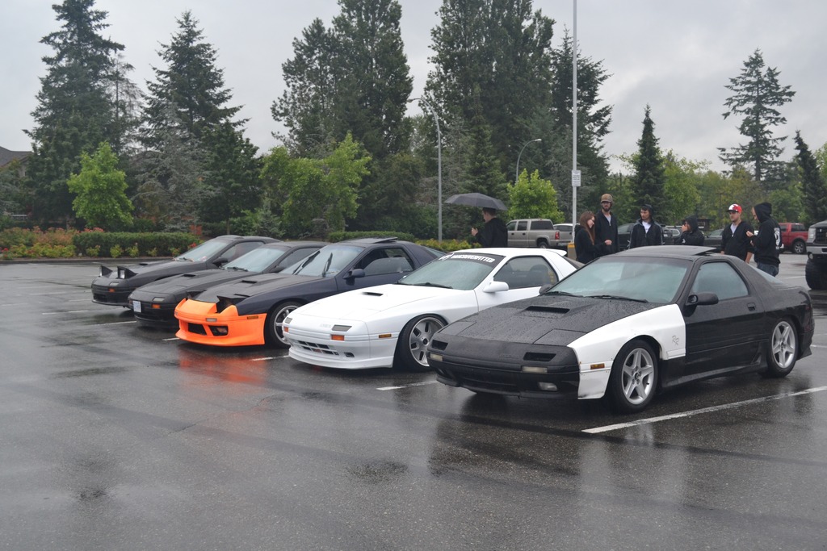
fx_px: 1034
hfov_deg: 43.6
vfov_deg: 29.9
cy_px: 276
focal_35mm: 45
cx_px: 414
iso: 400
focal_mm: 30
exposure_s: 1/80
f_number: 4.5
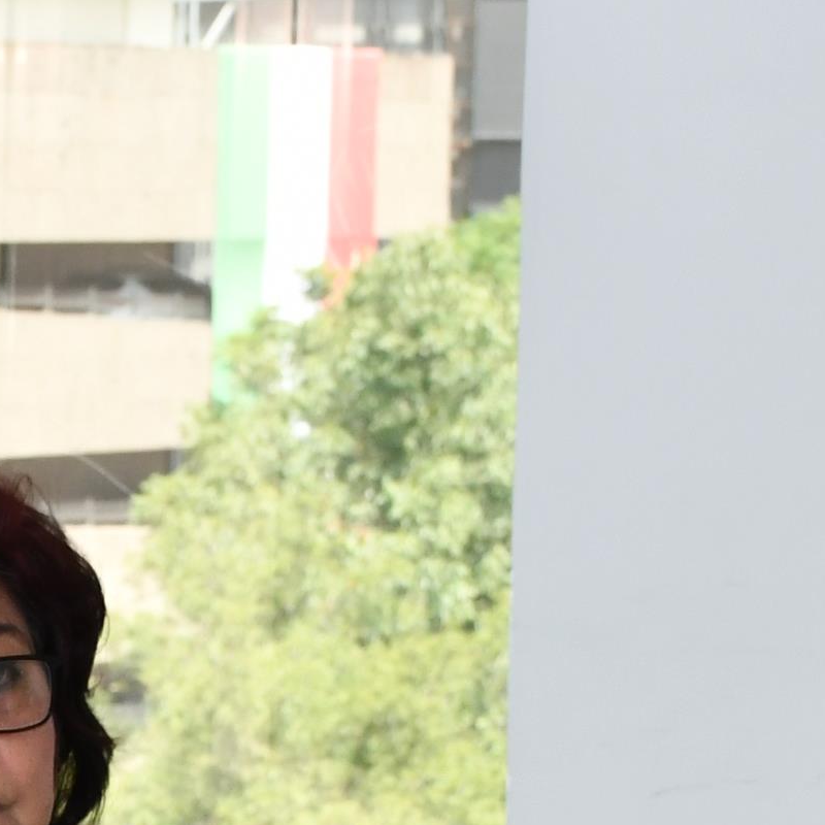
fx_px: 4665
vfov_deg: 10.0
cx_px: -121
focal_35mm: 173
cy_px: 988
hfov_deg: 10.0
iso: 640
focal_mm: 26
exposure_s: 1/50
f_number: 5.6
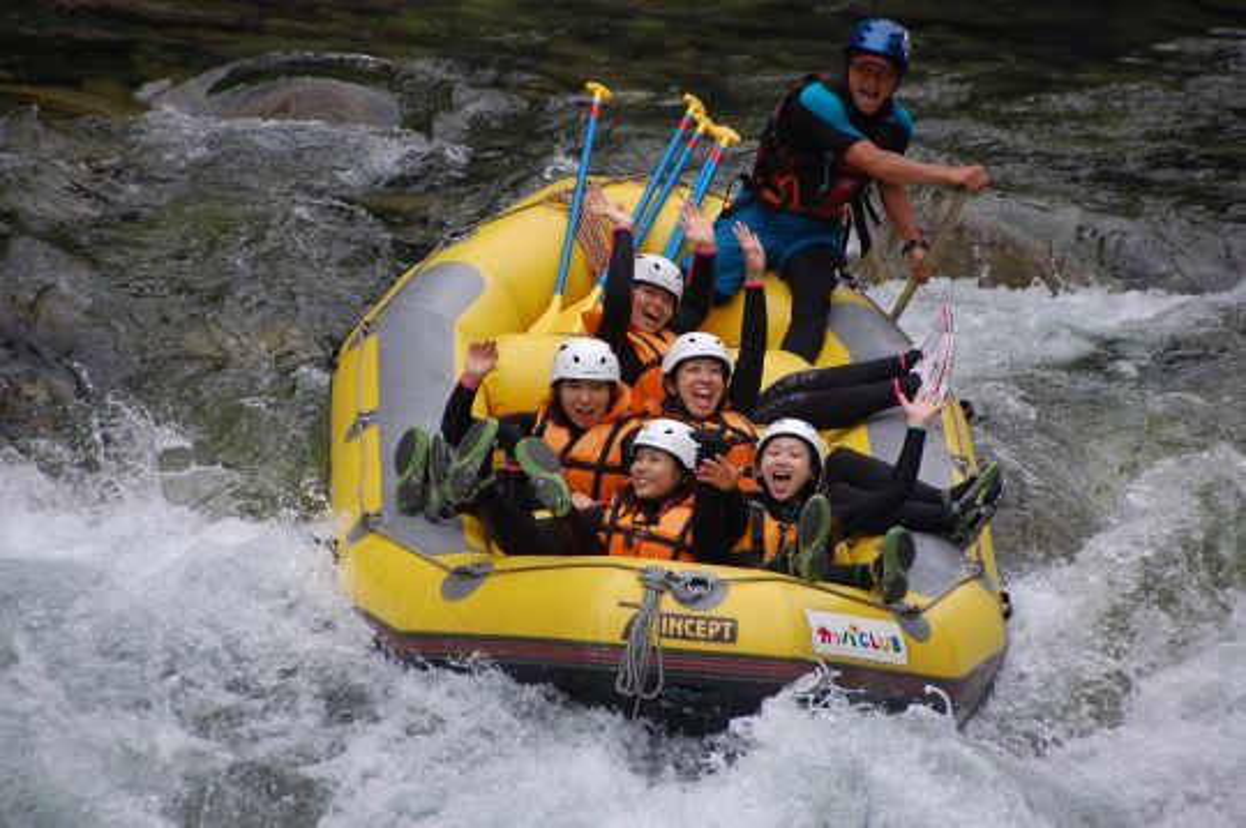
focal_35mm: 300
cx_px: 623
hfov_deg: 6.9
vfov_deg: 4.6
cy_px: 414
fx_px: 10374
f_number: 5.6
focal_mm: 200
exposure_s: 1/1000
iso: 400
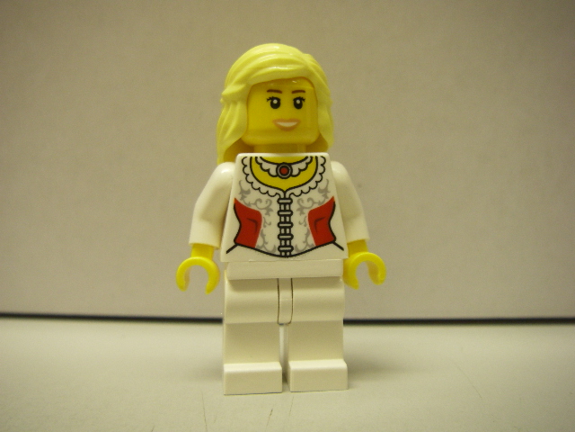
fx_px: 631
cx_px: 288
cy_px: 216
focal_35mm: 38
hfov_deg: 49.0
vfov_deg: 37.7
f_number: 3.3
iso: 160
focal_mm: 6.3
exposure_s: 1/13
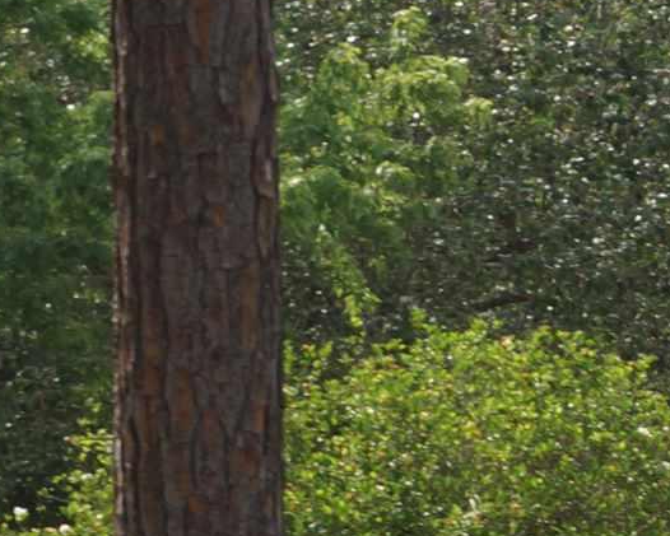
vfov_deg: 5.4
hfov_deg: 6.4
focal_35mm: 288
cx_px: -1014
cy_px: 227
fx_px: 5707
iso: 100
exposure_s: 1/160
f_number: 9
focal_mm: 35
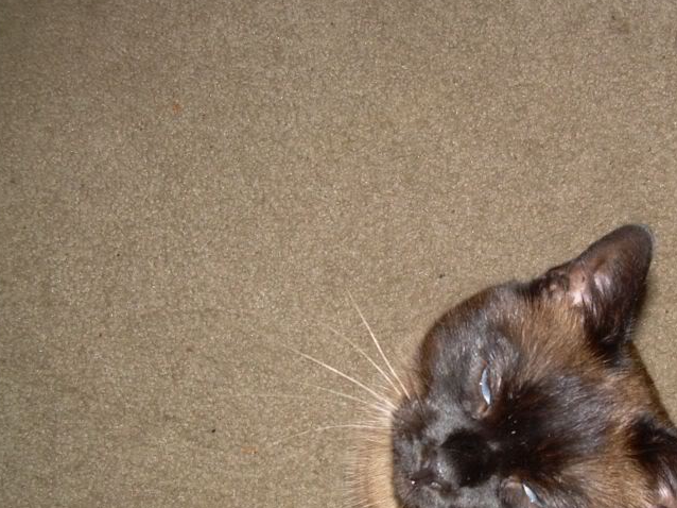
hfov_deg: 31.0
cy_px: 309
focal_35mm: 61
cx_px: 530
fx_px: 1193
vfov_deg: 24.0
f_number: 2.8
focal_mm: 6.3
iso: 50
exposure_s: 1/60
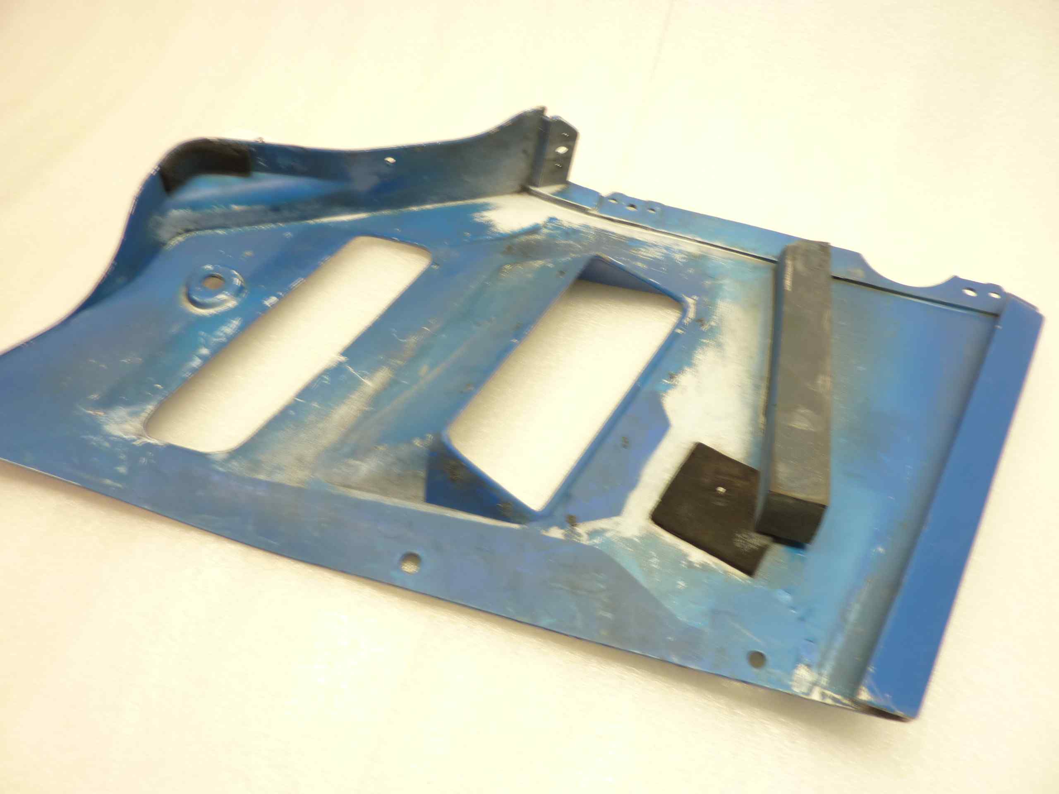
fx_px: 765
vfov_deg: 54.9
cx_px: 530
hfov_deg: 69.4
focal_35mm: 25
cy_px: 397
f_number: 3.3
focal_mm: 4.1
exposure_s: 1/10
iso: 125
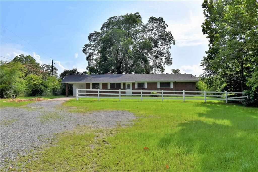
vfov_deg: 43.6
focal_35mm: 30
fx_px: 215
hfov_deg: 61.9
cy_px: 86
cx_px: 129
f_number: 11
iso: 200
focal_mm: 20
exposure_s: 1/500
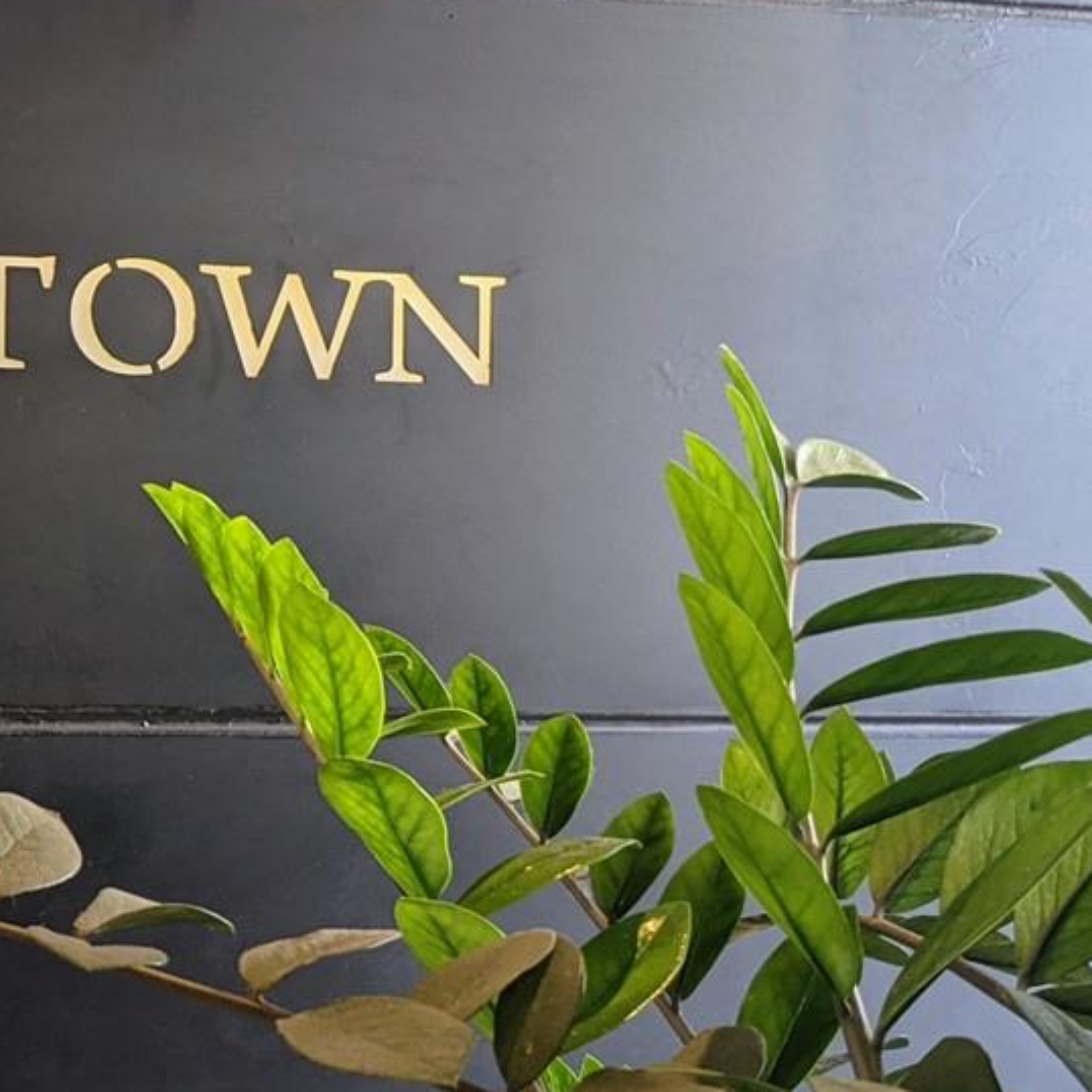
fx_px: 2534
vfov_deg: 24.3
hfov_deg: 23.2
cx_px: -28
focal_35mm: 71
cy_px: 477
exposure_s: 1/40
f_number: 1.73
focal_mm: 4.38
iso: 50
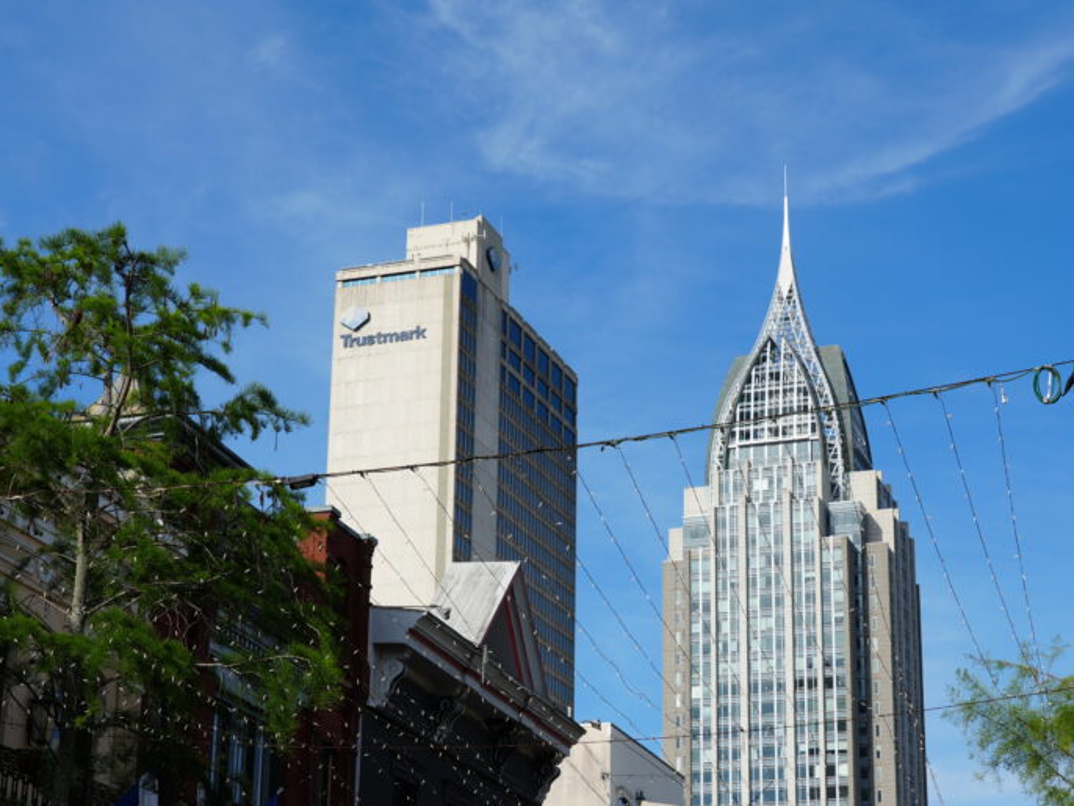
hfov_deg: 29.3
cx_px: 640
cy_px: 516
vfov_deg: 22.2
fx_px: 2048
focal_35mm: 66
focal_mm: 46
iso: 100
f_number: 10
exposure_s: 1/250
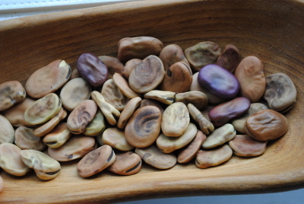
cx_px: 152
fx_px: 698
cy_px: 102
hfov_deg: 24.6
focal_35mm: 82
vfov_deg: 16.6
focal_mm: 55
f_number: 5.6
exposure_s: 1/30
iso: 200
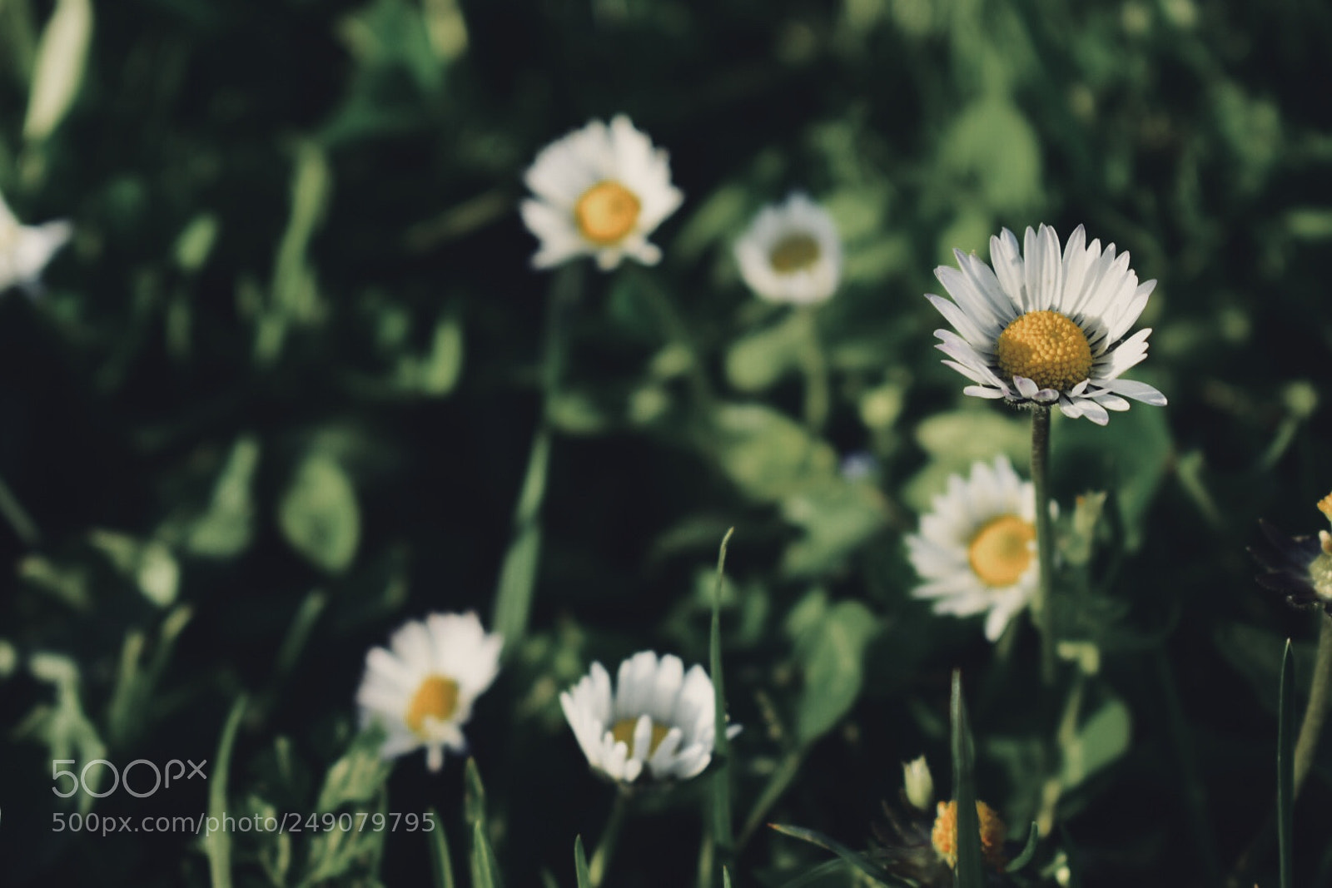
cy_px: 444
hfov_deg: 24.6
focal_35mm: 82
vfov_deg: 16.6
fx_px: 3053
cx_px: 666
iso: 100
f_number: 5.6
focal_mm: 55
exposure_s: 1/320
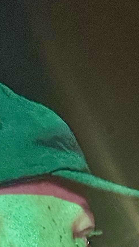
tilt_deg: -2.6
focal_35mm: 121
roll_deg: +0.3
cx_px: 321
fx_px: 793
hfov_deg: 9.1
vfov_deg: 14.5
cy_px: 503
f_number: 1.78
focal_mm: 6.86
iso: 320
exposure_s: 1/60
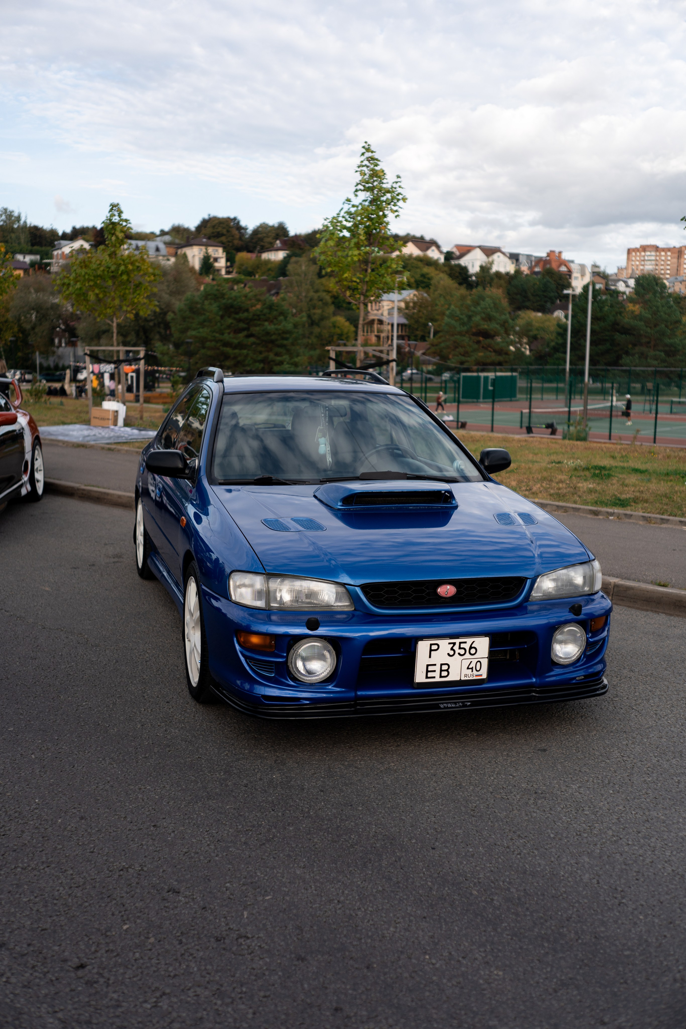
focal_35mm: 35
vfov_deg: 54.4
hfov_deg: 37.9
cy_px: 514
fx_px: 1000
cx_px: 343
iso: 100
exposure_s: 1/1000
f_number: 2.5
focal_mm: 35
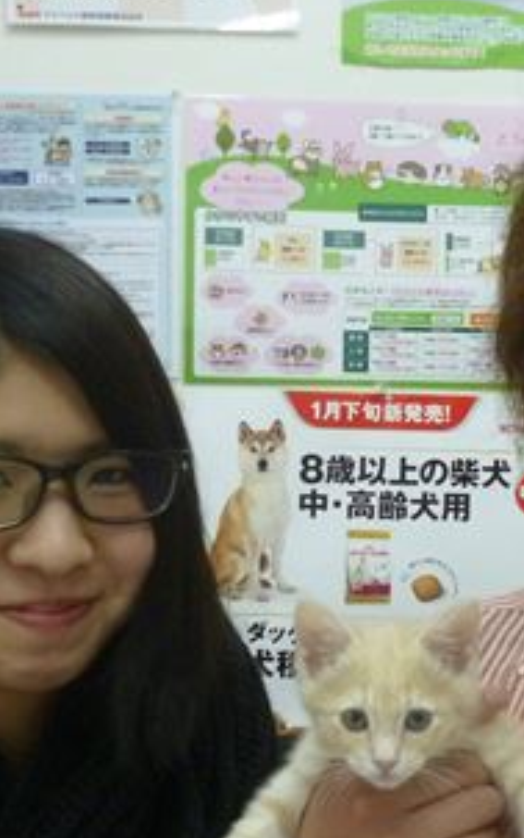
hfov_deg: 21.9
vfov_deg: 34.4
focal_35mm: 59
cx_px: 383
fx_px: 1347
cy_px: 519
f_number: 3.1
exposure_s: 1/60
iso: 400
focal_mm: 5
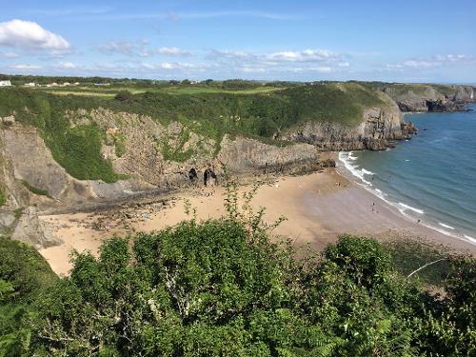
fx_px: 399
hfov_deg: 61.7
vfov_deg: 48.2
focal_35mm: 29
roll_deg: +0.3
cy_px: 178
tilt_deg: -13.5
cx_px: 238
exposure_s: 1/1672
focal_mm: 4.15
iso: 25
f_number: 2.2
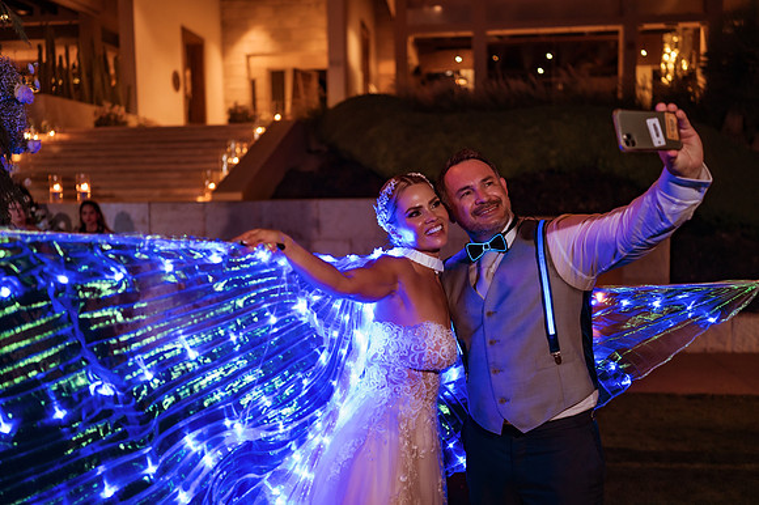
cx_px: 380
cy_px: 252
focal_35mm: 35
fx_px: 737
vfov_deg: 37.8
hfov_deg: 54.5
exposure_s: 1/100
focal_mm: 35
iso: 1600
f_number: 1.8
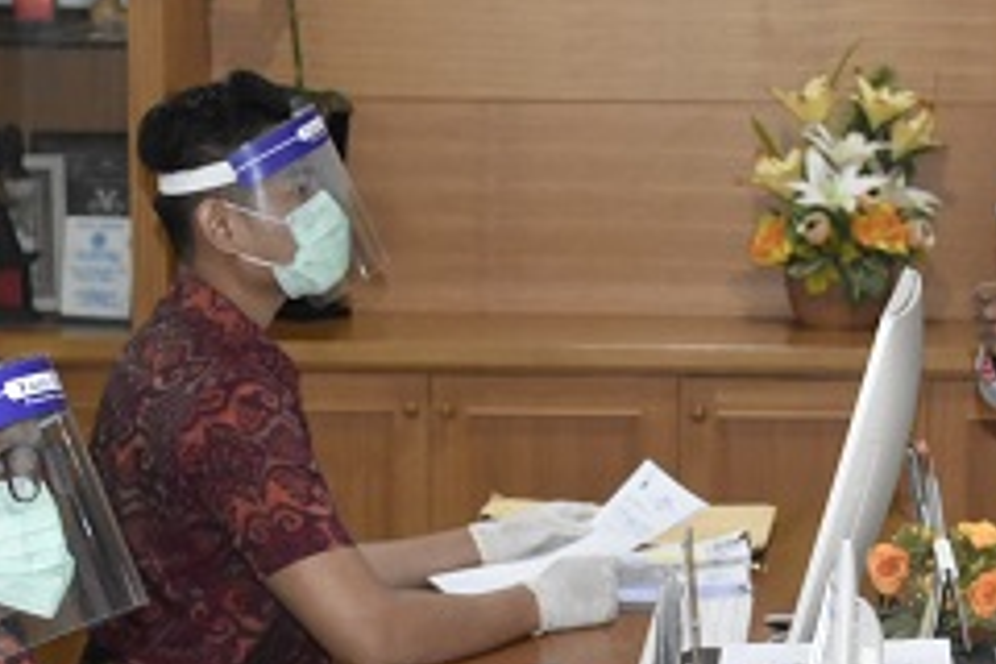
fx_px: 3320
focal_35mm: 120
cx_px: 643
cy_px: 452
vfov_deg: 11.4
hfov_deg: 17.0
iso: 2500
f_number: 4
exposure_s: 1/60
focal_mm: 32
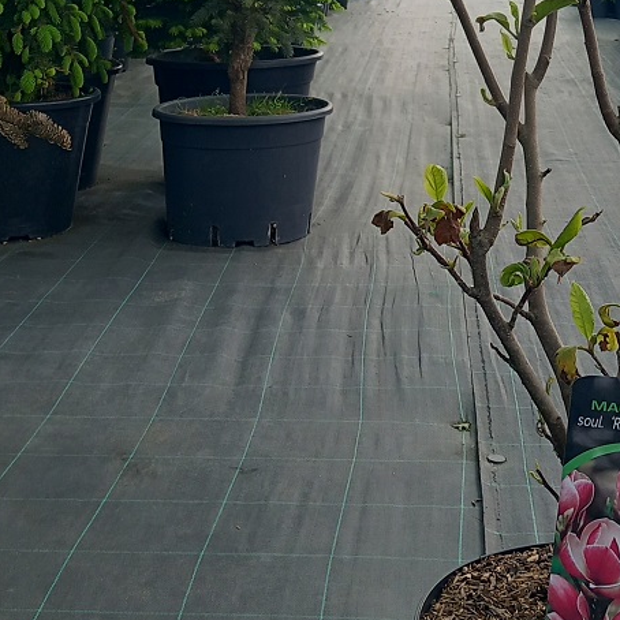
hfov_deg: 22.6
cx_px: 543
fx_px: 1520
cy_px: -220
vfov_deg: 20.7
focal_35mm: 75
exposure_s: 1/152
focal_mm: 4
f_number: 1.8
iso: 20
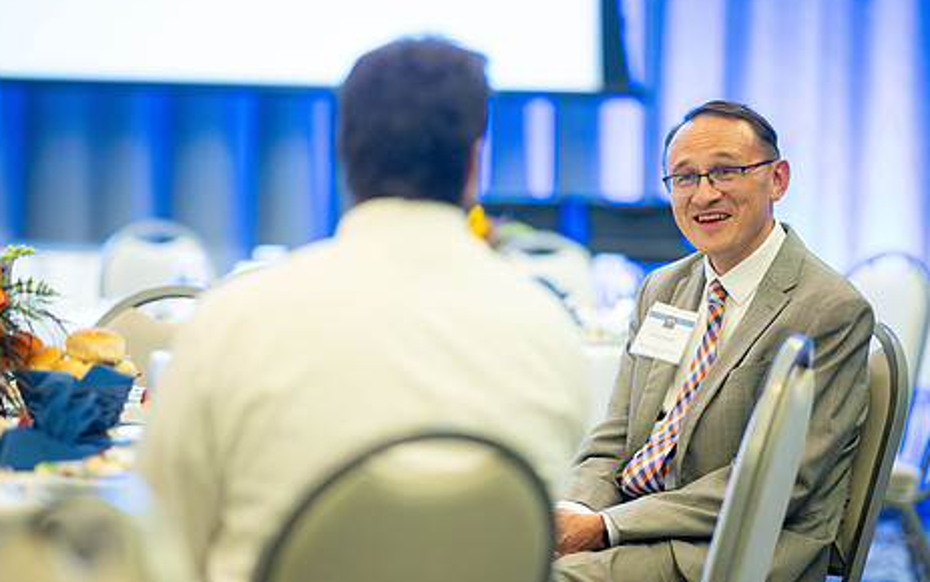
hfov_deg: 15.6
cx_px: 456
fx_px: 3398
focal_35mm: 134
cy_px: 294
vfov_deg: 9.8
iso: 6400
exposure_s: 1/500
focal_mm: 105
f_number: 1.4
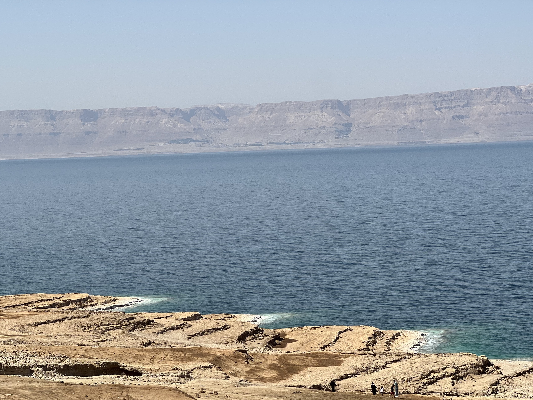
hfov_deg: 21.8
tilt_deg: -2.8
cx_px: 260
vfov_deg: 16.4
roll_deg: +2.2
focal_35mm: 90
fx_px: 1386
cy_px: 232
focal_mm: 9
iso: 32
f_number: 2.8
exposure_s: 1/1193
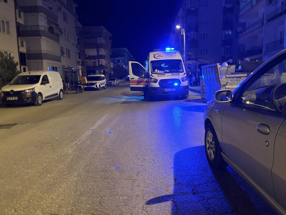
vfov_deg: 53.1
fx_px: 215
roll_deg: +0.8
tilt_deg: -5.4
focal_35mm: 26
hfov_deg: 67.3
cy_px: 108
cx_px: 143
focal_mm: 5.1
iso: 500
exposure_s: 1/25
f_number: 1.6
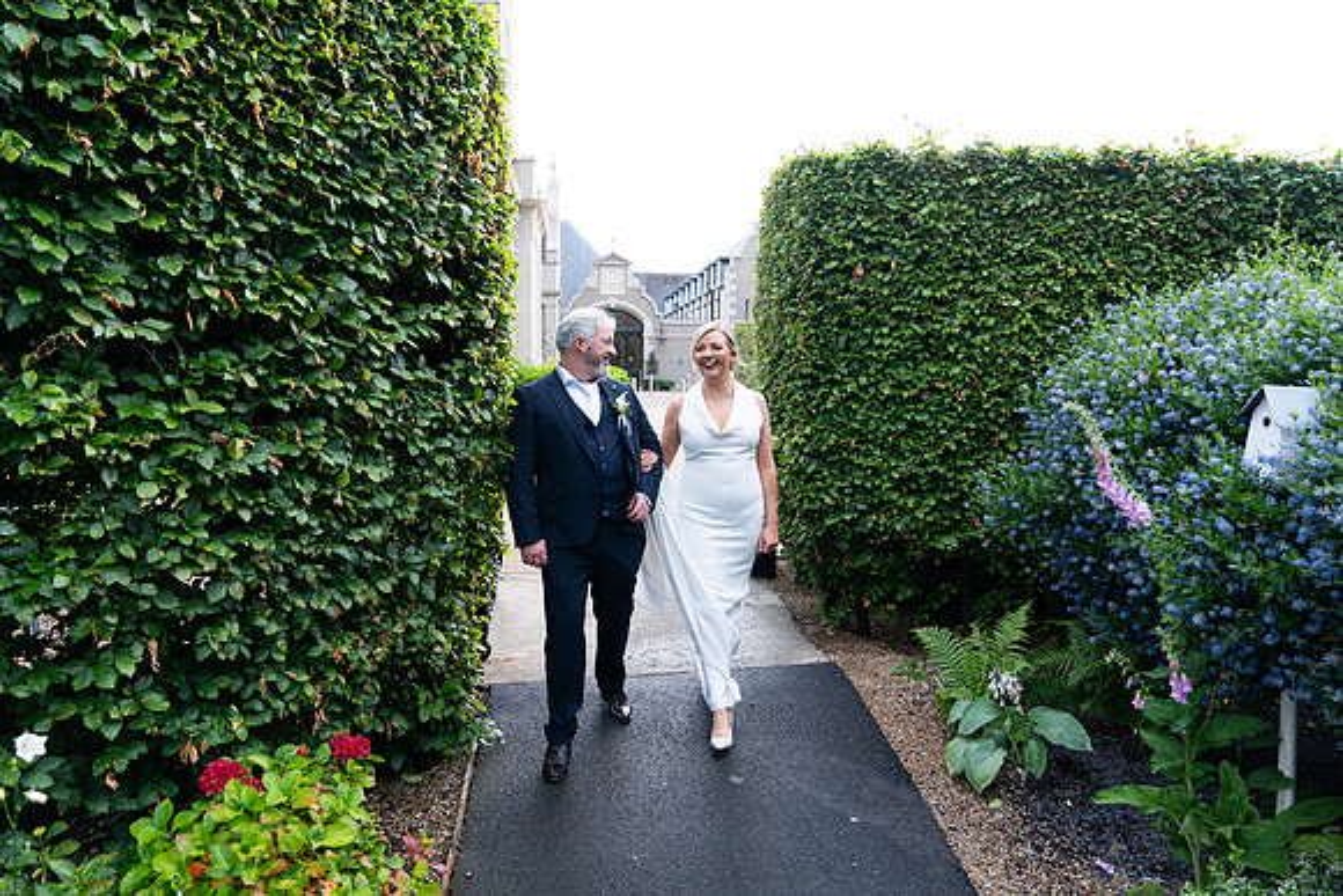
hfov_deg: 73.7
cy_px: 448
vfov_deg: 53.2
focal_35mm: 24
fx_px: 896
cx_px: 672
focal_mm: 24
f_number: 2.8
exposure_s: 1/200
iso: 400
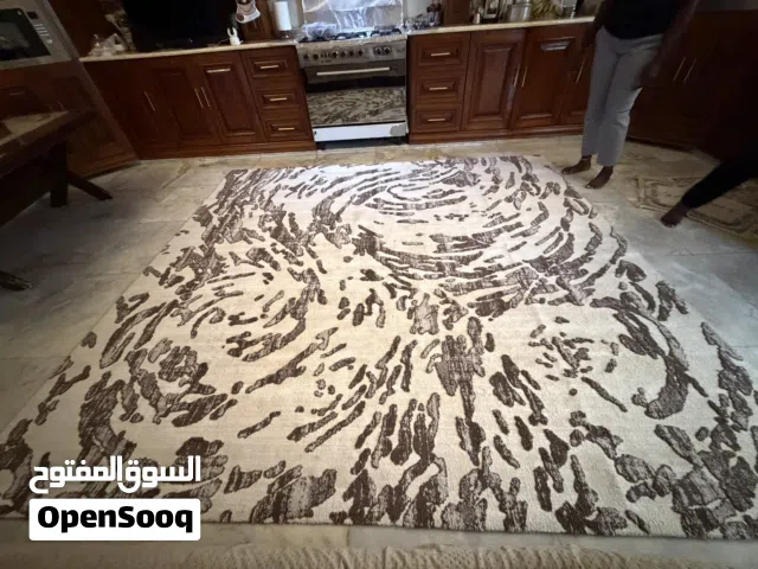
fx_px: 307
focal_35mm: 14
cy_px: 284
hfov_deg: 102.1
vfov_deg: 85.7
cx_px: 379
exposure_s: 1/52
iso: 1250
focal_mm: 2.22
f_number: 2.2
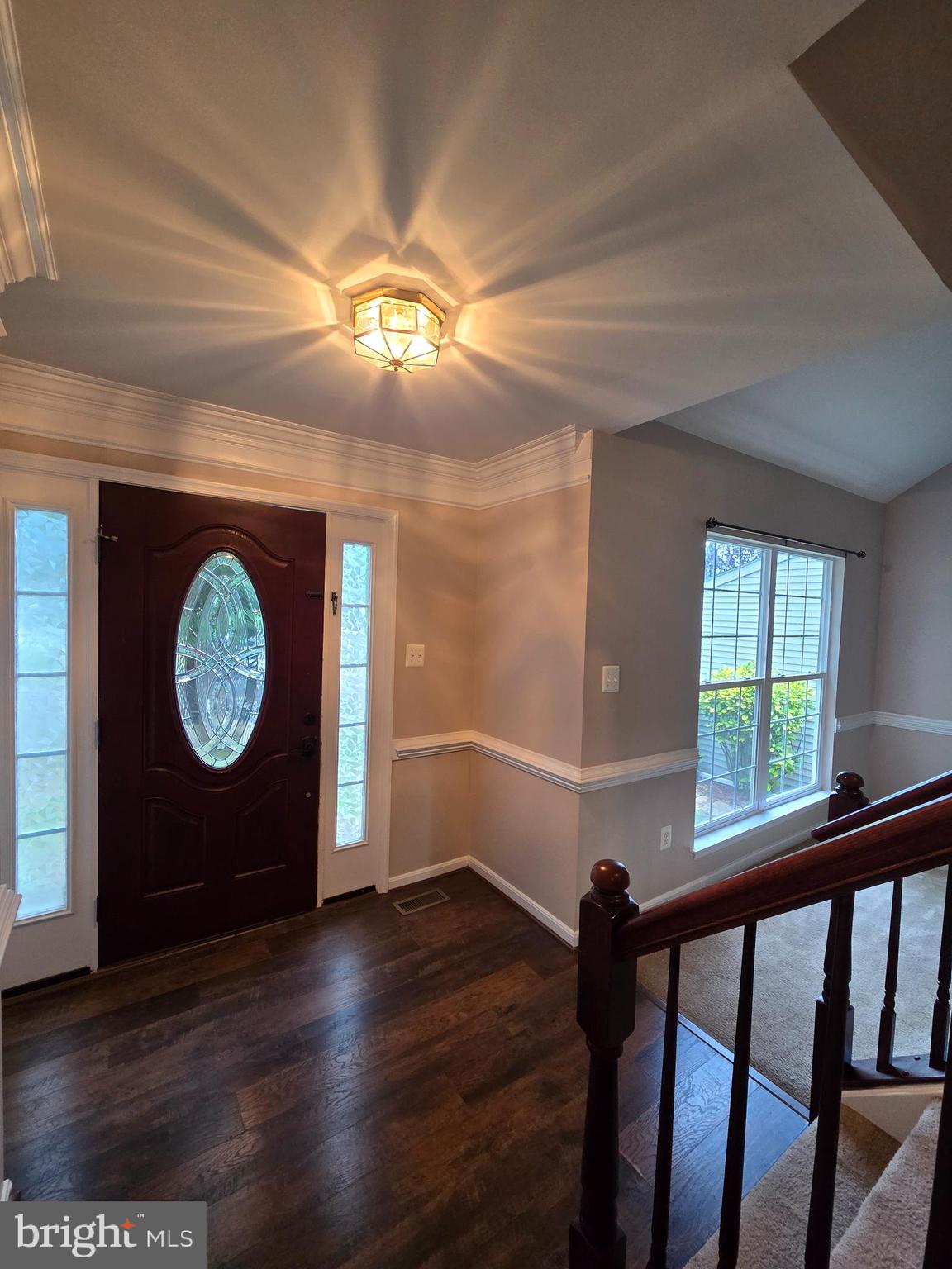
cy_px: 634
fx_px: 477
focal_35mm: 13
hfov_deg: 89.9
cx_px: 476
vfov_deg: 106.2
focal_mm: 2.2
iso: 200
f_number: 2.2
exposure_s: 1/60
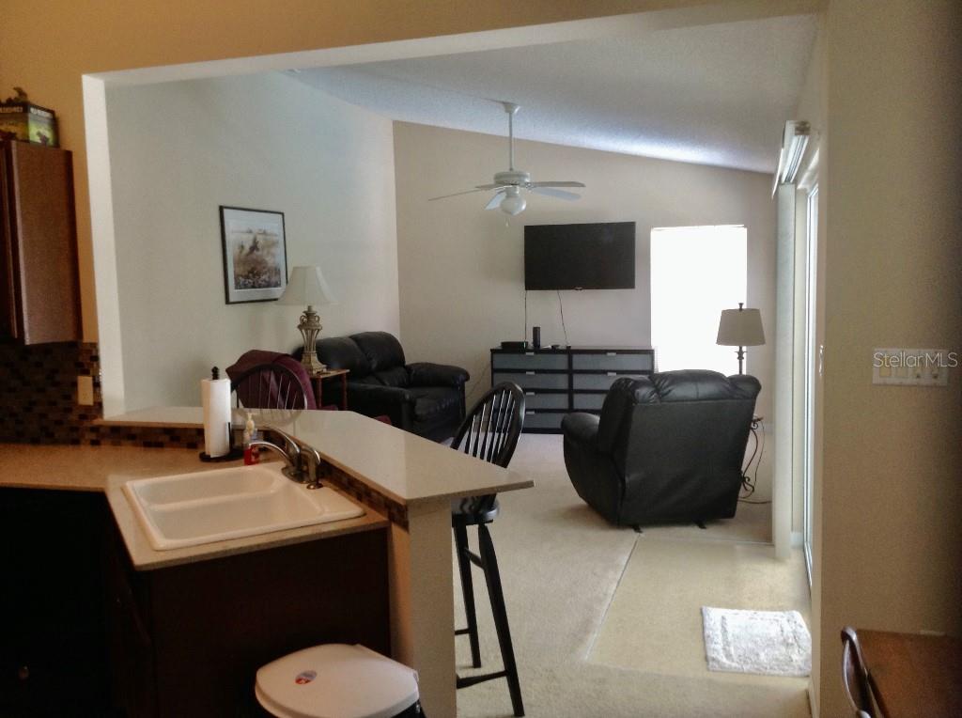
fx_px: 915
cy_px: 359
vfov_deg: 42.8
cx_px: 481
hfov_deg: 55.4
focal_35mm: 33
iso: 50
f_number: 2.4
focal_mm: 3.3
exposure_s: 1/24
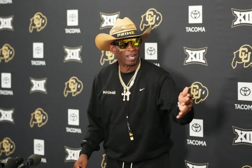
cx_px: 126
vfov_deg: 11.1
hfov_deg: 16.5
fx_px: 868
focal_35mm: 124
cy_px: 84
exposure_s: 1/1000
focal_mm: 83
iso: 6400
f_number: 2
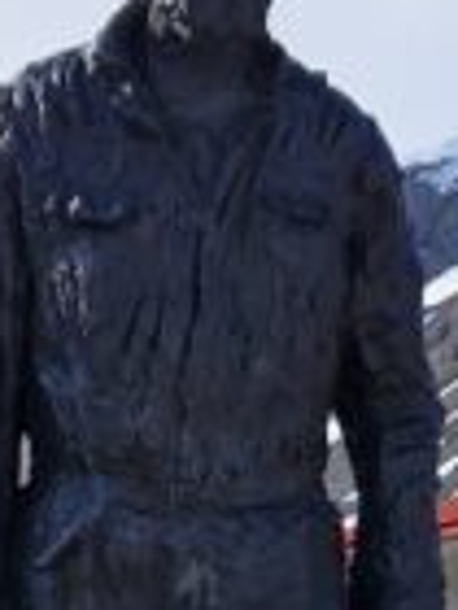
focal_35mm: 168
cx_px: 92
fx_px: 2964
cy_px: 684
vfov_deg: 11.6
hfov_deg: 8.8
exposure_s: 1/3136
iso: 50
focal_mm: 5.4
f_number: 1.8
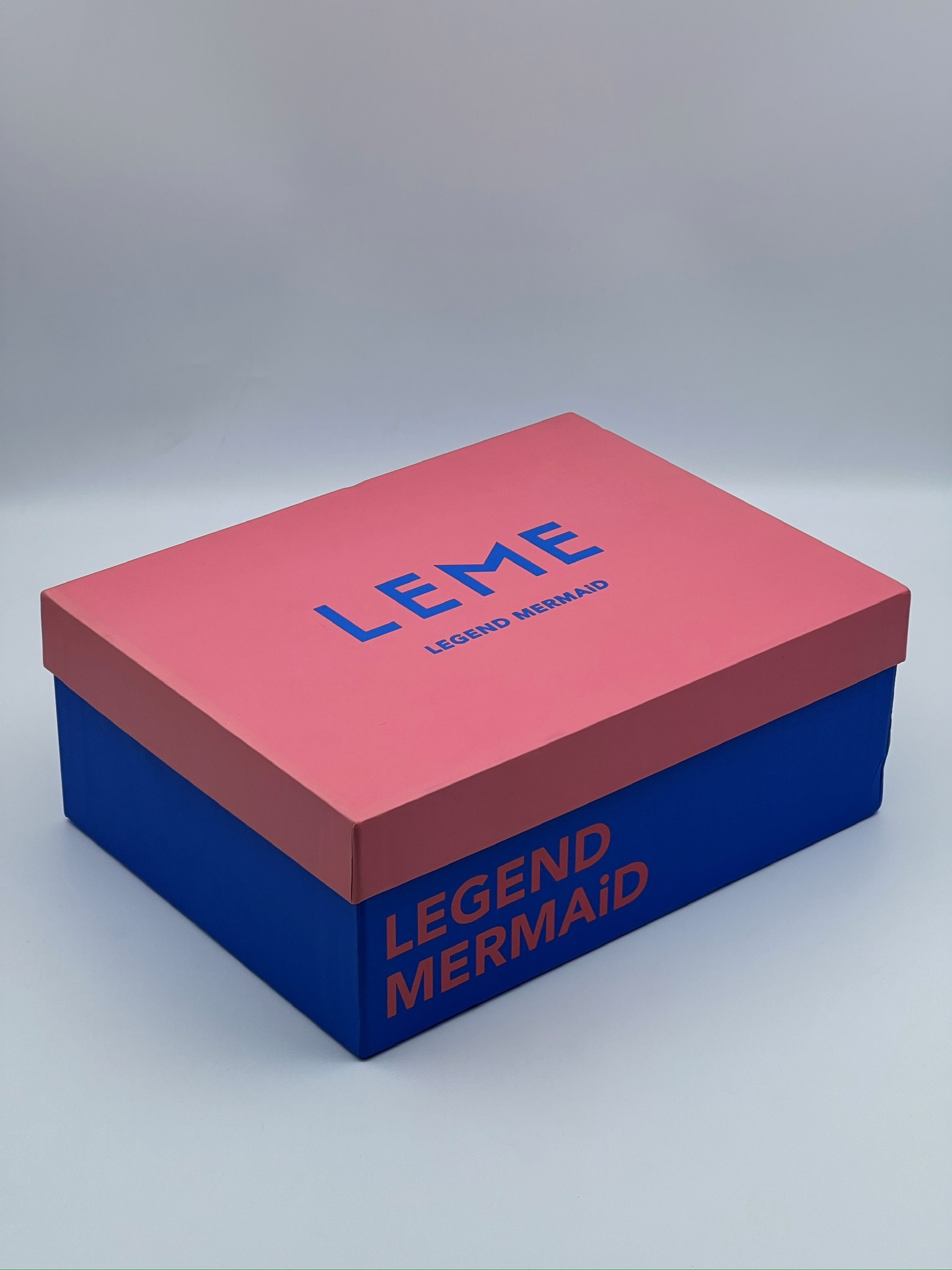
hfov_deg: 19.1
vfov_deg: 25.3
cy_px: 635
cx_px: 476
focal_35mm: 77
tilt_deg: -27.9
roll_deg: +0.1
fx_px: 2824
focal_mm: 9
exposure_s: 1/99
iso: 32
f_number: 2.8
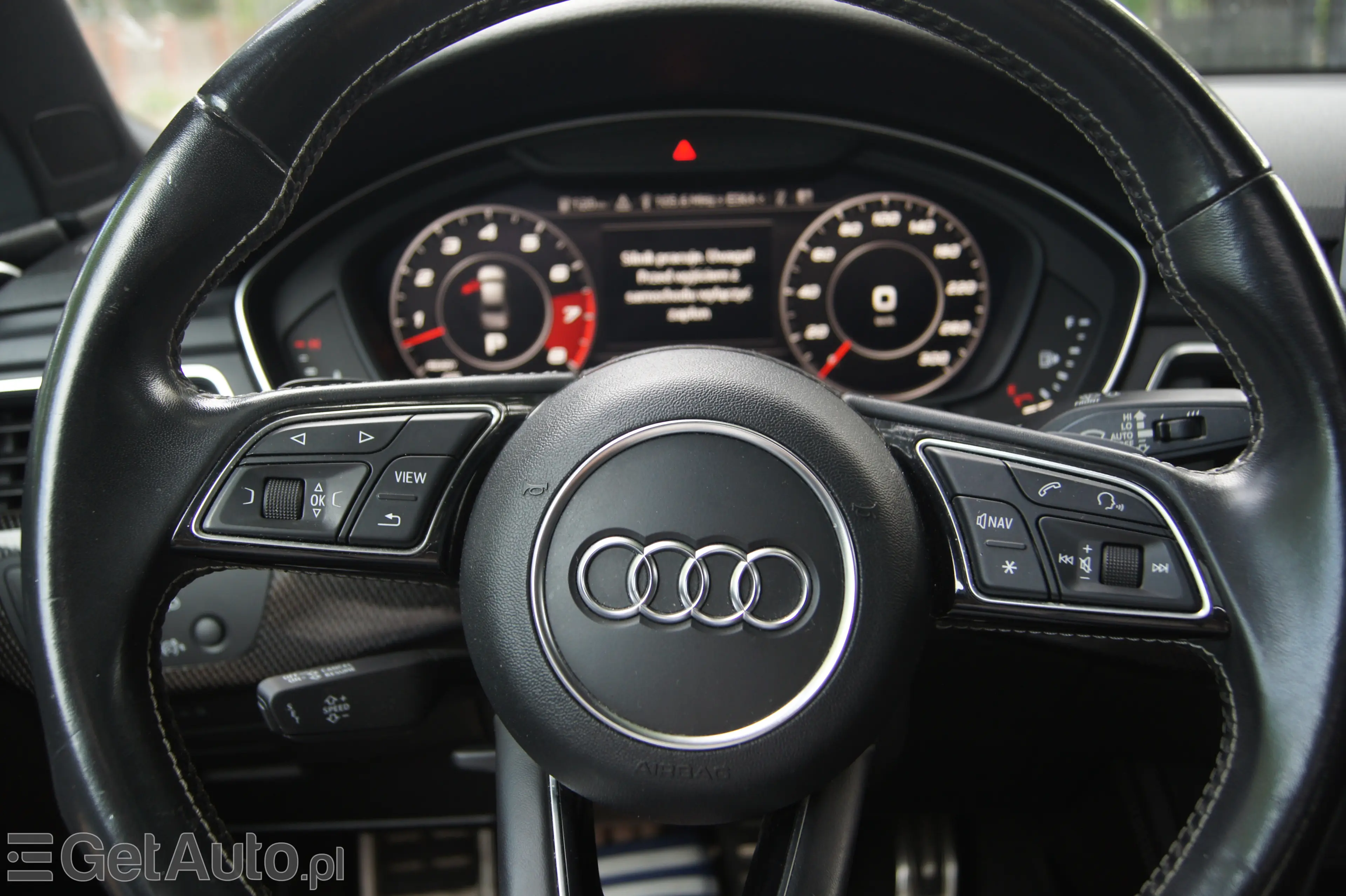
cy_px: 448
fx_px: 1345
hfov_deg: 53.2
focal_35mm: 36
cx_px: 673
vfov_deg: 36.8
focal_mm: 24
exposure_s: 1/40
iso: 200
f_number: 4
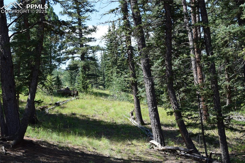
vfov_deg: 22.6
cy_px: 82
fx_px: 408
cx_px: 122
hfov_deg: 33.4
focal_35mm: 60
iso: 400
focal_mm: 40
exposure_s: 1/250
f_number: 10
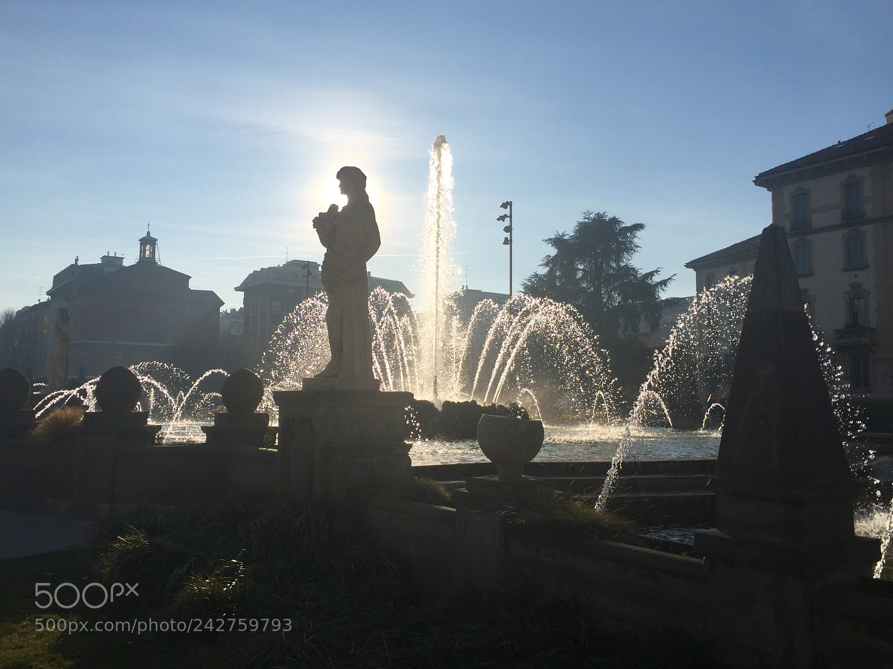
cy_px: 334
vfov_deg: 48.2
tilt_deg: +6.1
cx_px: 446
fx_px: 748
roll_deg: -0.6
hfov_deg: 61.7
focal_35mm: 29
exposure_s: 1/4950
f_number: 2.2
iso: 32
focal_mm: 4.15
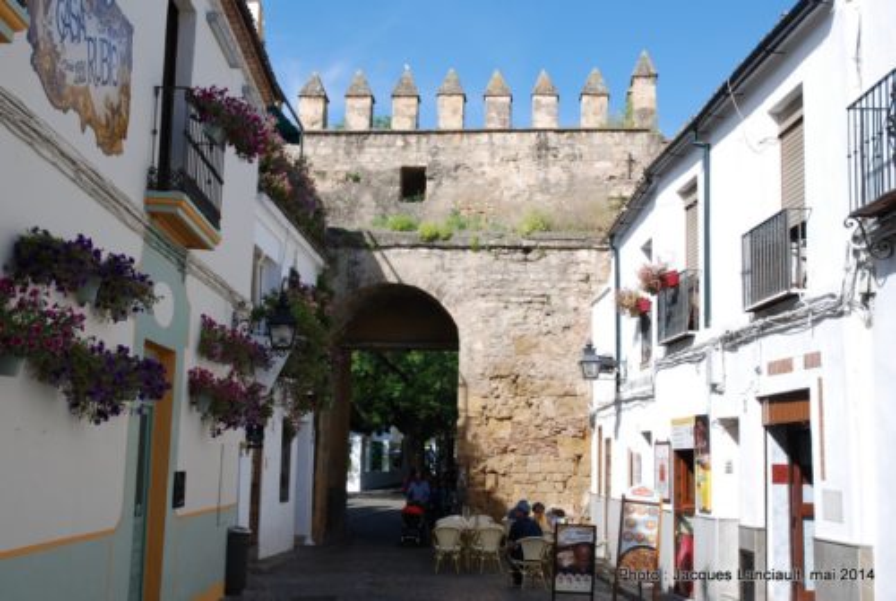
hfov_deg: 44.9
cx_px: 448
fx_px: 1084
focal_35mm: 44
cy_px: 300
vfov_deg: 30.9
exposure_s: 1/200
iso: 100
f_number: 7.1
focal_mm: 29
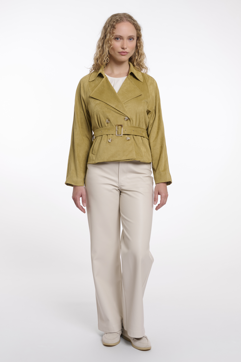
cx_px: 120
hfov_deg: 25.0
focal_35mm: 54
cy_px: 181
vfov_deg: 36.9
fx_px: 543
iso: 125
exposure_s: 1/160
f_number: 8
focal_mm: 54
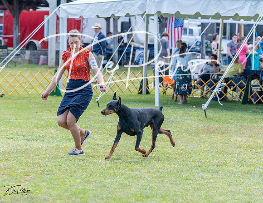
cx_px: 132
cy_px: 85
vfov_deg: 11.2
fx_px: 1032
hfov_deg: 14.5
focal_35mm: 134
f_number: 3.2
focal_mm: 100
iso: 100
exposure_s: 1/500
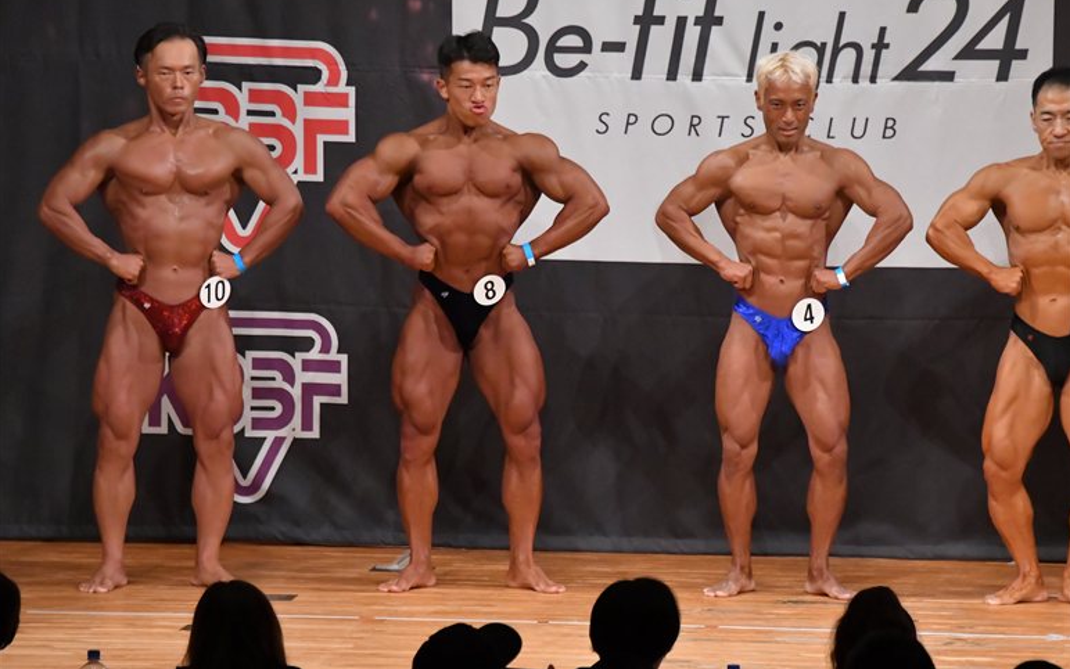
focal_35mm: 276
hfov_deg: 7.6
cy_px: 339
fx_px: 8051
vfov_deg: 4.8
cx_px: 536
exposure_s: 1/400
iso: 8000
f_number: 5.6
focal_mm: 180
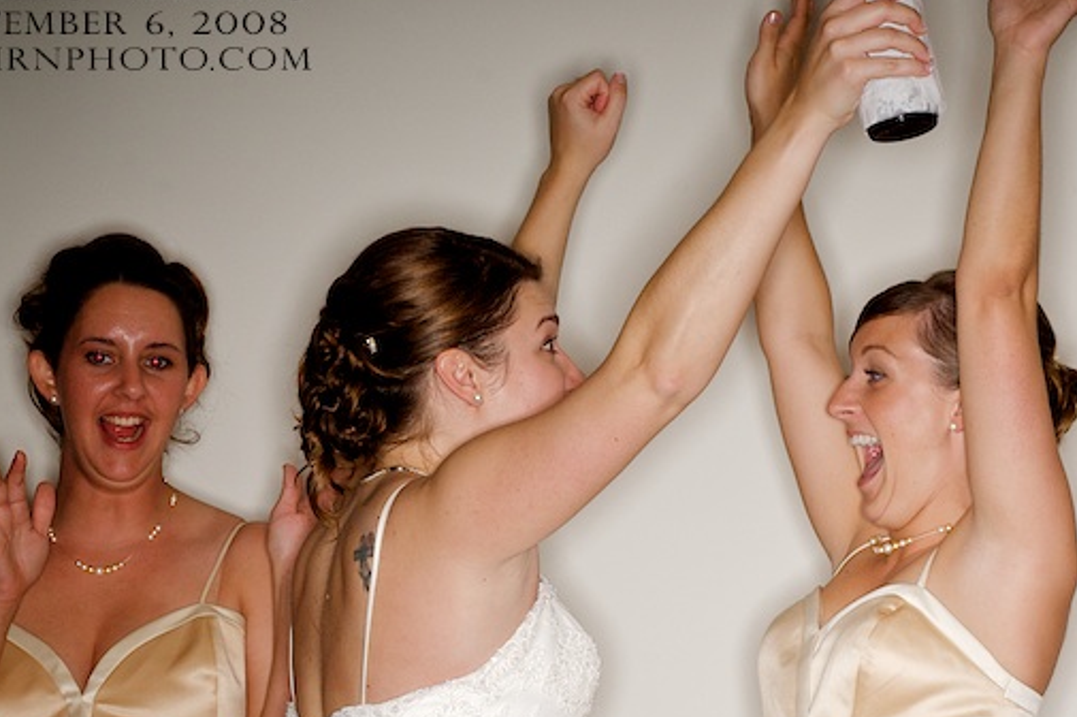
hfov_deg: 19.0
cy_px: 600
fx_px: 3199
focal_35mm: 107
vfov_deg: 12.7
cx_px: 832
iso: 200
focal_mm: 40
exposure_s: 1/250
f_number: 16
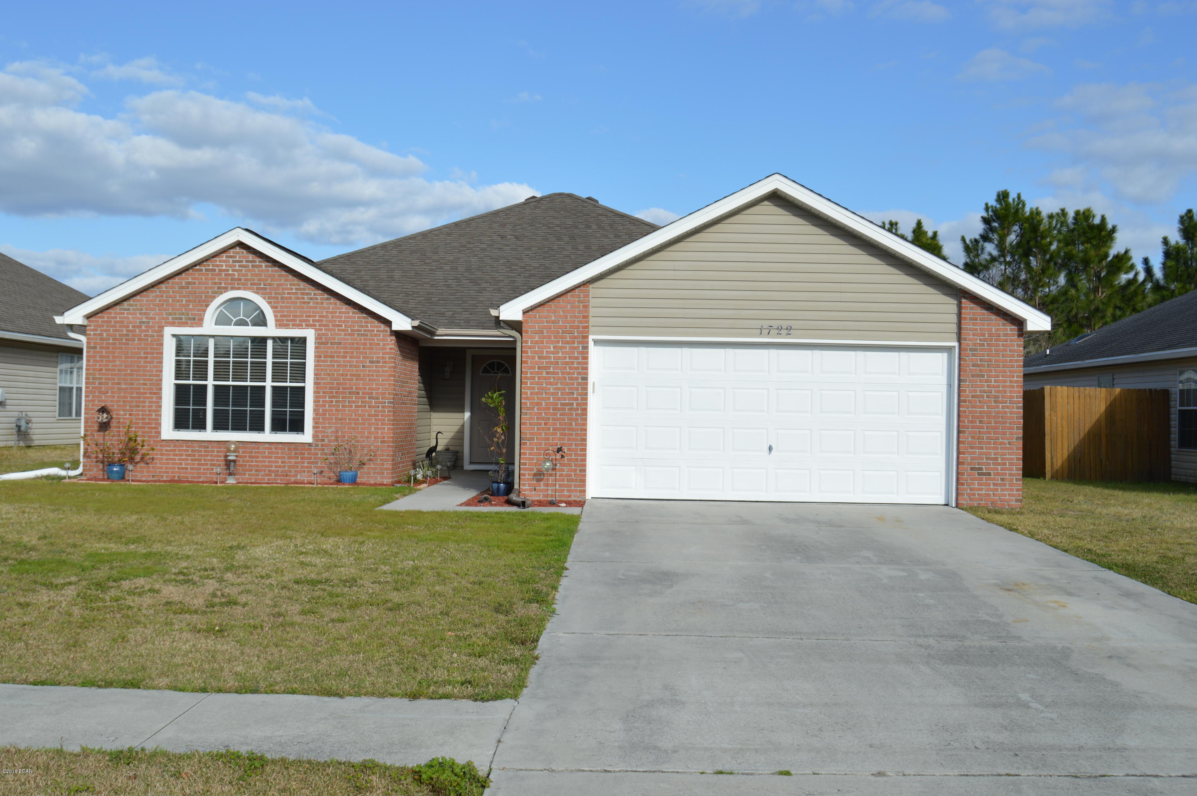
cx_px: 598
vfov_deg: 36.8
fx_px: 1196
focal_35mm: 36
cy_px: 398
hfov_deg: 53.2
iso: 100
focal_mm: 24
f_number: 9
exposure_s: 1/320
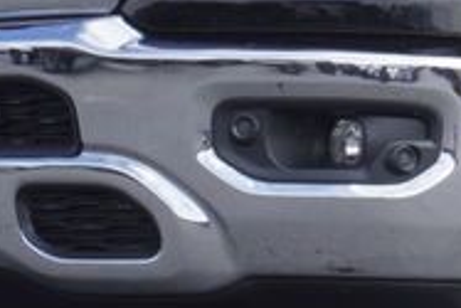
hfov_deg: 9.3
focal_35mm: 213
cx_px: 769
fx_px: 2730
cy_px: 32
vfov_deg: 6.4
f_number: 7.1
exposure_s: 1/160
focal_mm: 26
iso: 100
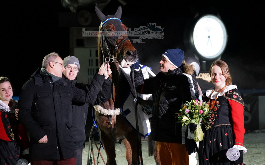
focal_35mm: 94
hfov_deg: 22.1
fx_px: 679
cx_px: 130
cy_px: 71
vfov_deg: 13.9
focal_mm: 80
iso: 4000
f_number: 4
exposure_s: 1/160
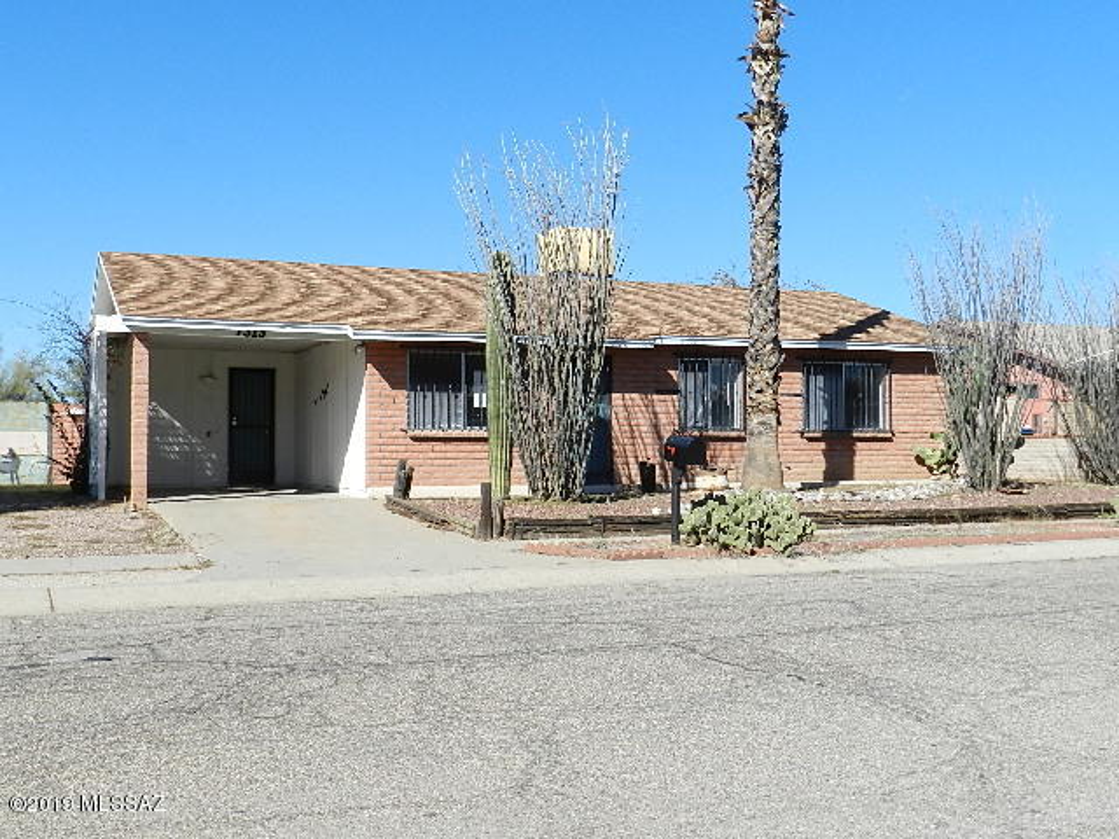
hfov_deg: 49.0
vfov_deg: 37.7
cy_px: 420
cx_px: 560
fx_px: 1228
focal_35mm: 38
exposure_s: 1/800
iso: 160
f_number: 5
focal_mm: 6.7
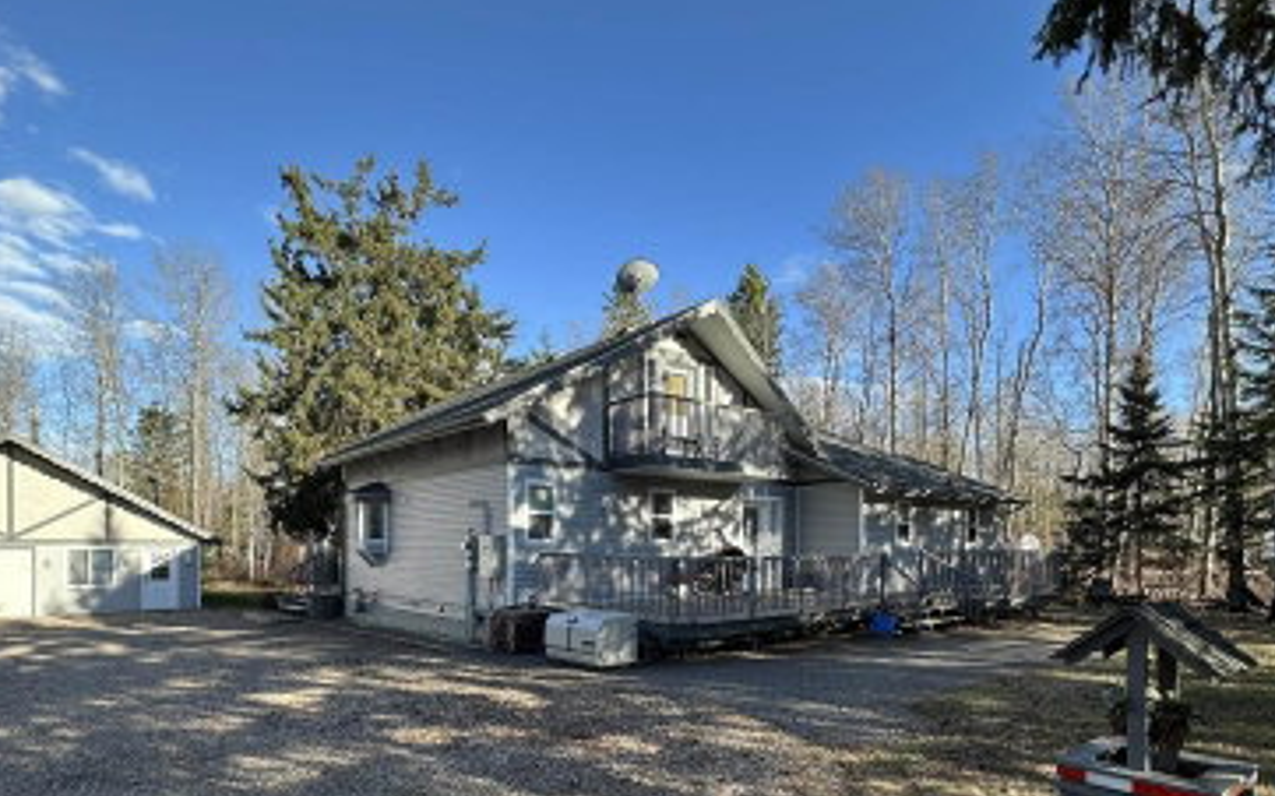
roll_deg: +0.3
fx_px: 729
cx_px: 659
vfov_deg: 55.7
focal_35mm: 21
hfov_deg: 82.3
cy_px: 546
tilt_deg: -0.7
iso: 40
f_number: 2.2
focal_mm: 2.22
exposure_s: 1/485
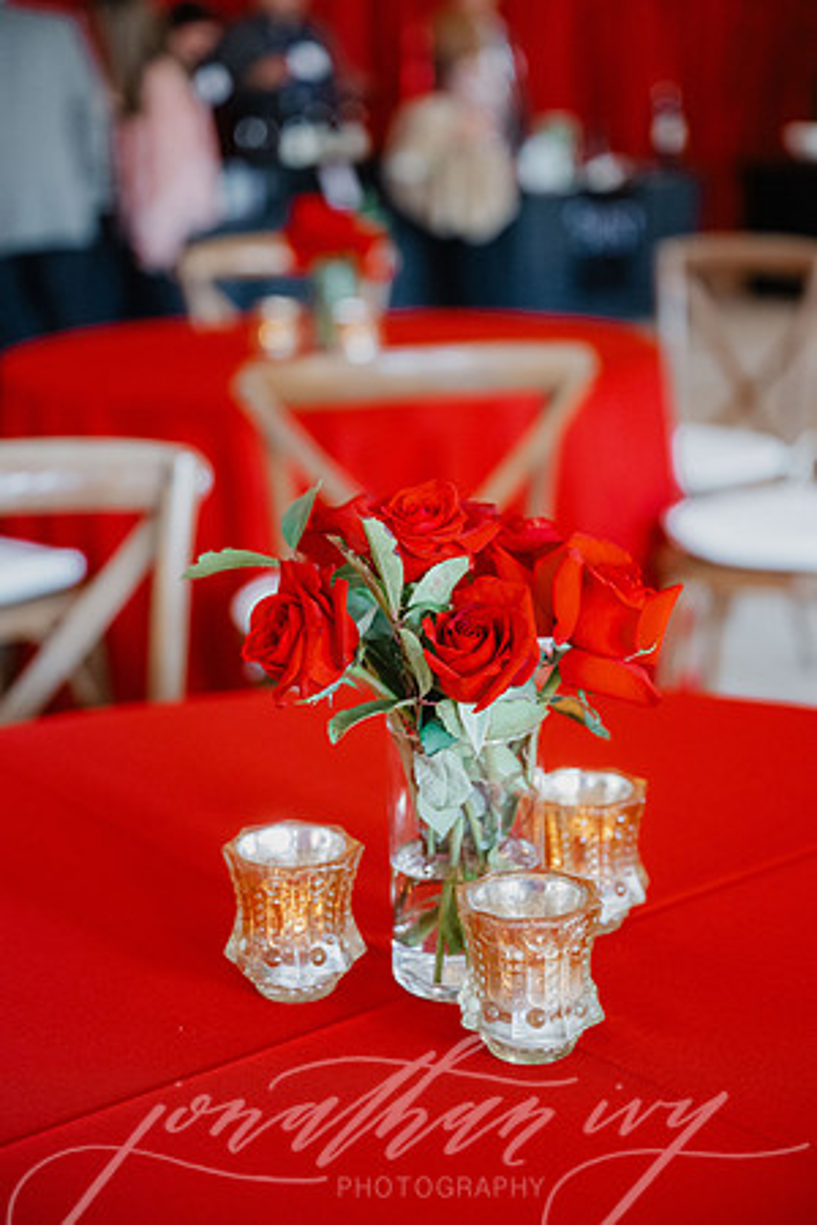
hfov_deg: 23.0
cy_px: 612
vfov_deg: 33.9
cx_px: 408
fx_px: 2008
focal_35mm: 59
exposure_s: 1/80
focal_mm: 59
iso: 2000
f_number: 2.8
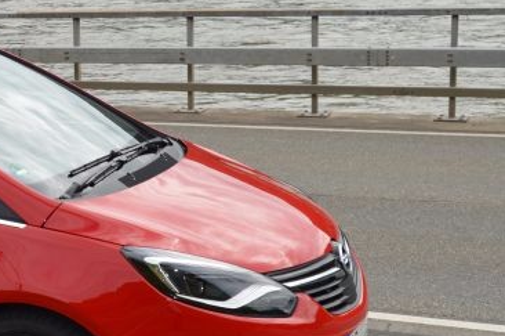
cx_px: -174
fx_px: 1177
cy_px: 147
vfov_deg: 16.2
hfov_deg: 21.6
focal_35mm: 84
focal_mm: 20
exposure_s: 1/200
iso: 100
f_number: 9
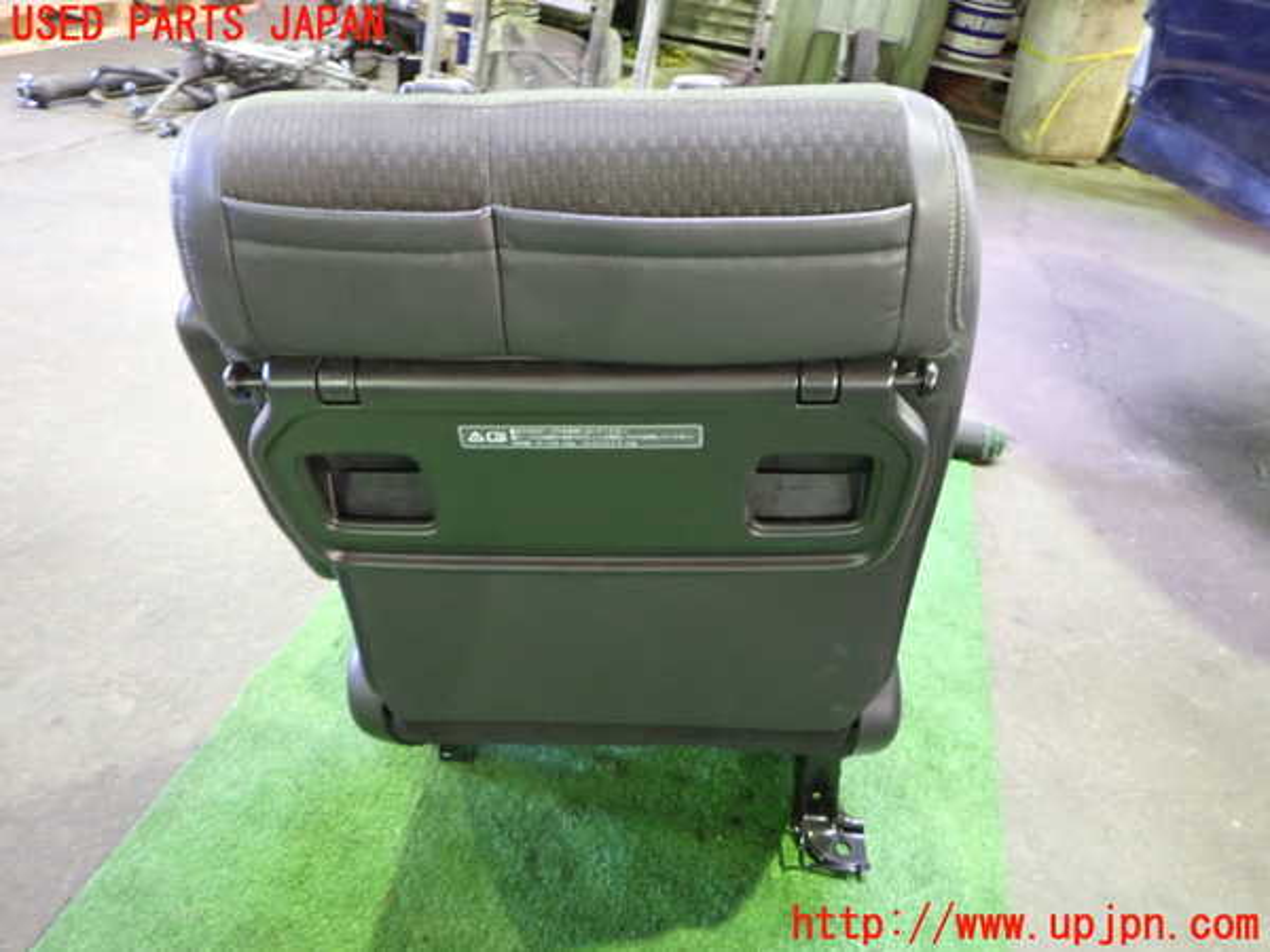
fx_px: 917
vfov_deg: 54.9
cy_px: 476
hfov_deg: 69.4
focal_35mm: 25
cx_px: 635
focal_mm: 4.5
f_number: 2
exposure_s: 1/13
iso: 800
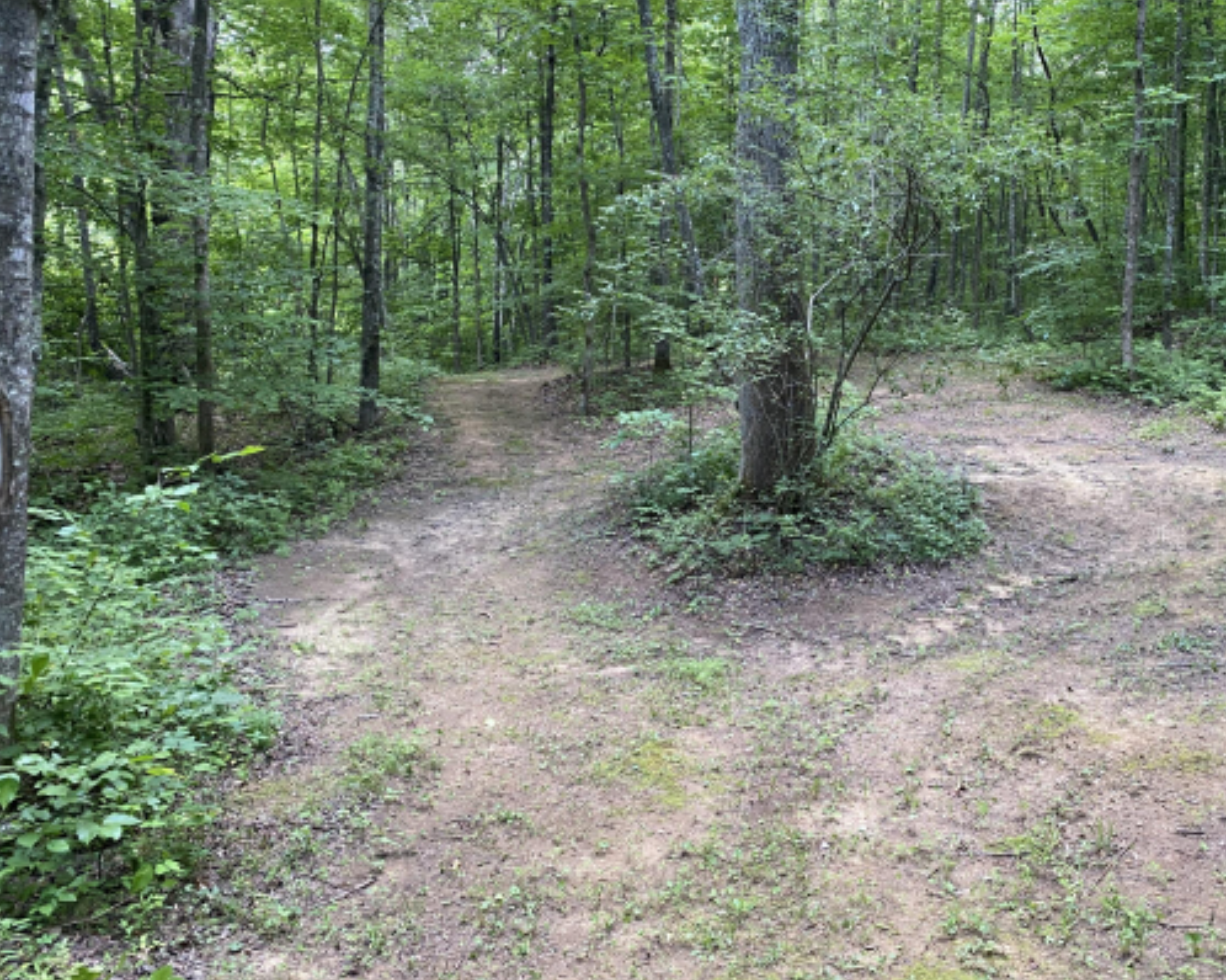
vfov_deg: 43.3
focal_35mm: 34
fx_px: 1233
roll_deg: -3.7
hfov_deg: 52.3
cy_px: 441
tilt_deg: -7.5
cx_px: 769
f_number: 1.8
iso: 125
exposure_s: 1/73
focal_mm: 4.25
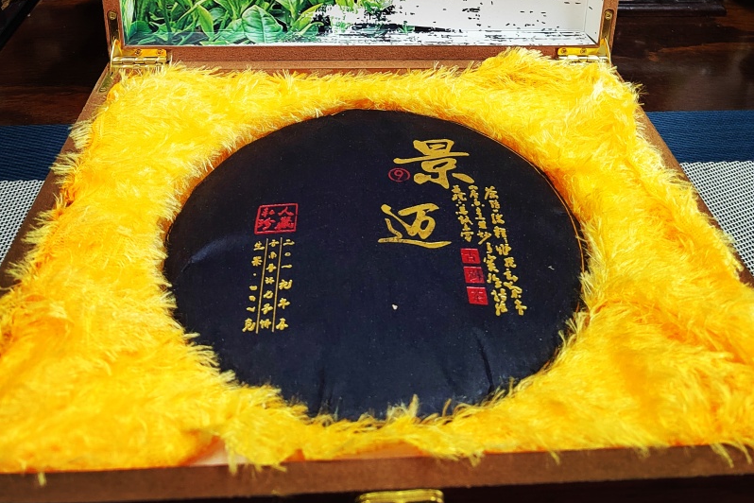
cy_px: 10
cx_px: 377
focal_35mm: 32
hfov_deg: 58.7
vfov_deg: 37.2
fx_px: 670
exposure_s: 1/100
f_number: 1.9
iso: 1906
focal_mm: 5.52
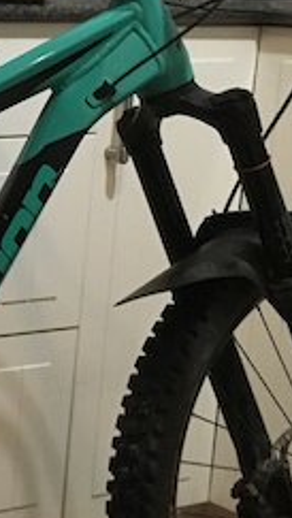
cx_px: -283
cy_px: 271
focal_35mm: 104
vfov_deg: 20.5
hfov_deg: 10.7
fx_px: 1429
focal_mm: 4.15
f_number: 2.2
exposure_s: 1/15
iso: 250
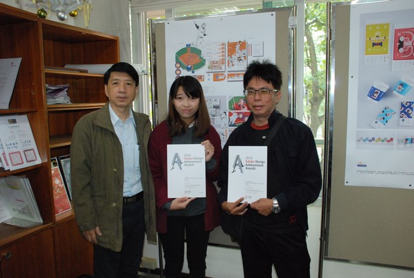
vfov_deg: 43.8
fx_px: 346
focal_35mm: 30
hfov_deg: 61.8
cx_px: 207
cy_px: 139
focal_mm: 20
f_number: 5.6
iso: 1600
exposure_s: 1/60
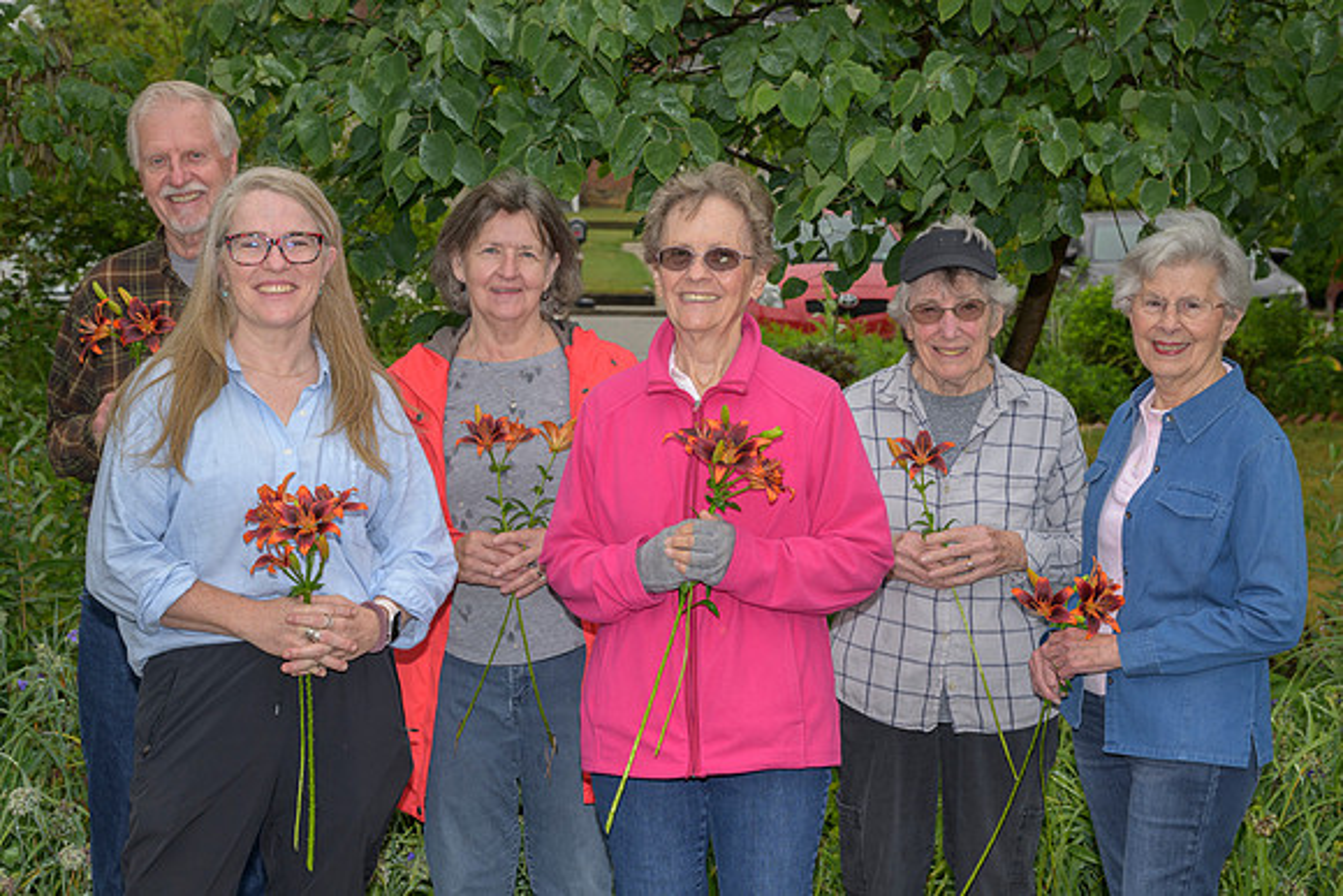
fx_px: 2327
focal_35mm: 62
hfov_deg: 32.2
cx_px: 601
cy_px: 447
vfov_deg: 21.8
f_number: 7.1
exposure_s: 1/250
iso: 250
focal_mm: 50
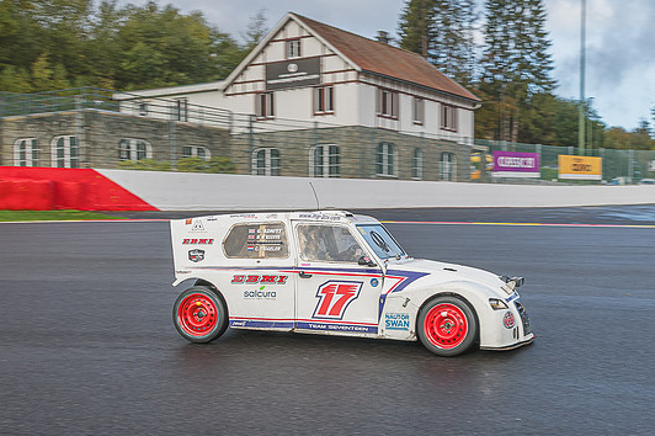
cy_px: 287
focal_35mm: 49
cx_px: 417
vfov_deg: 27.3
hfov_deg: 40.0
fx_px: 891
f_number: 5.6
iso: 125
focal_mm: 27
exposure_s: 1/250
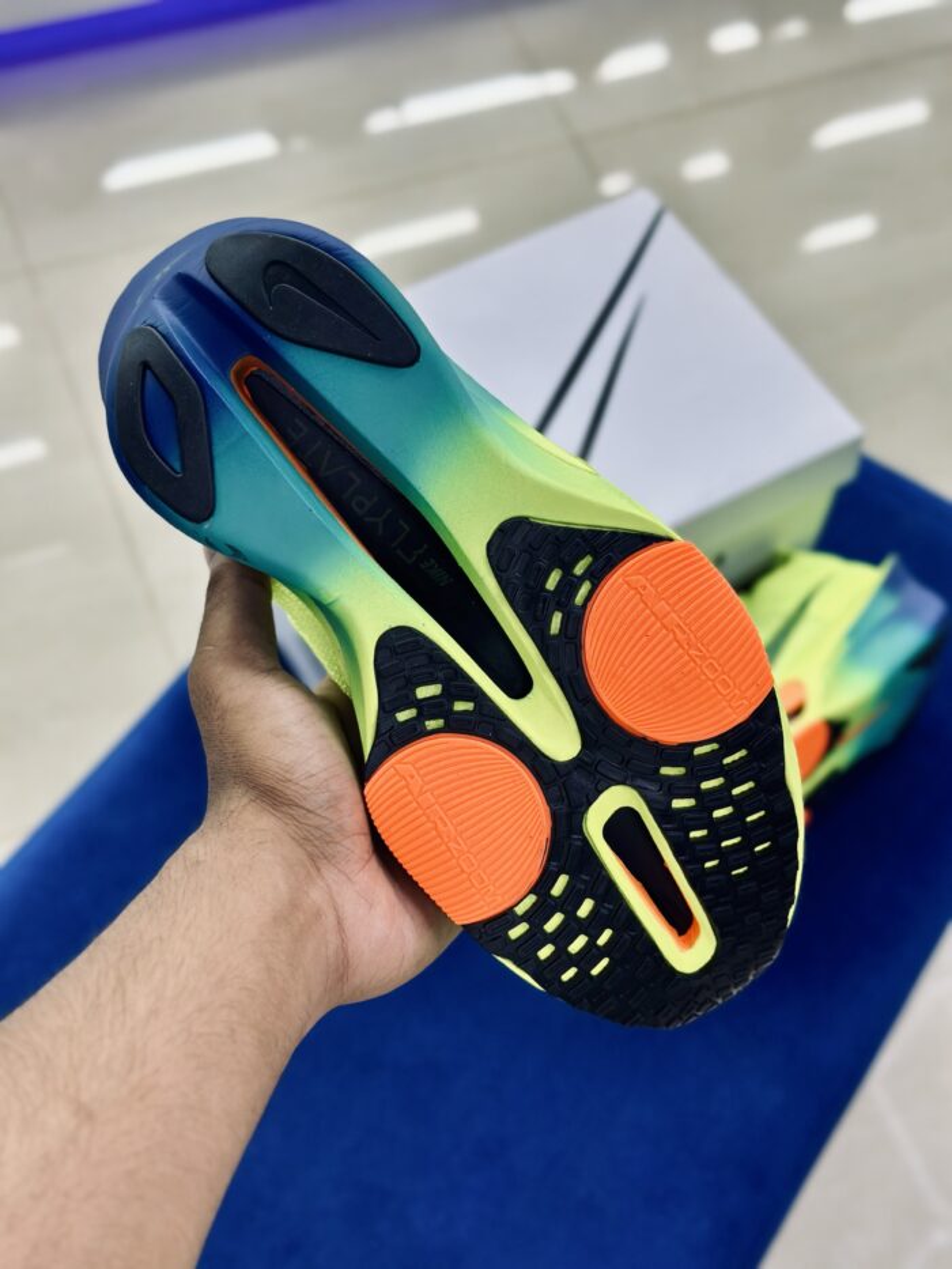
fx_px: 1760
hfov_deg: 30.3
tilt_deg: -57.3
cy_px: 634
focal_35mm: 48
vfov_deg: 39.7
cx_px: 476
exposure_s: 1/141
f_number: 1.78
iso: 80
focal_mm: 6.86
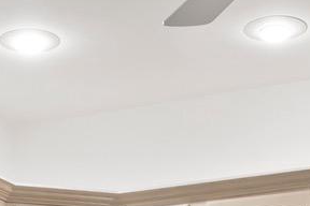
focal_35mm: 128
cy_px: 498
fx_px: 1102
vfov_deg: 9.5
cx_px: 118
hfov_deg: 16.0
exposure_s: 1/8
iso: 800
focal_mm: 18
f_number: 7.1
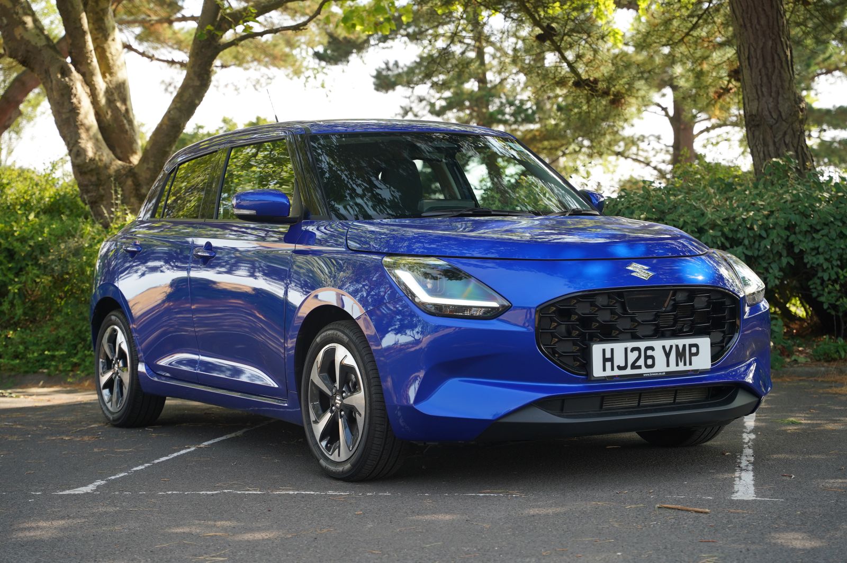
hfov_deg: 31.6
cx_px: 424
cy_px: 282
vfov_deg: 21.3
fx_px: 1497
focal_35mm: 64
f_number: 4
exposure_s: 1/160
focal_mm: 63.7
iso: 250
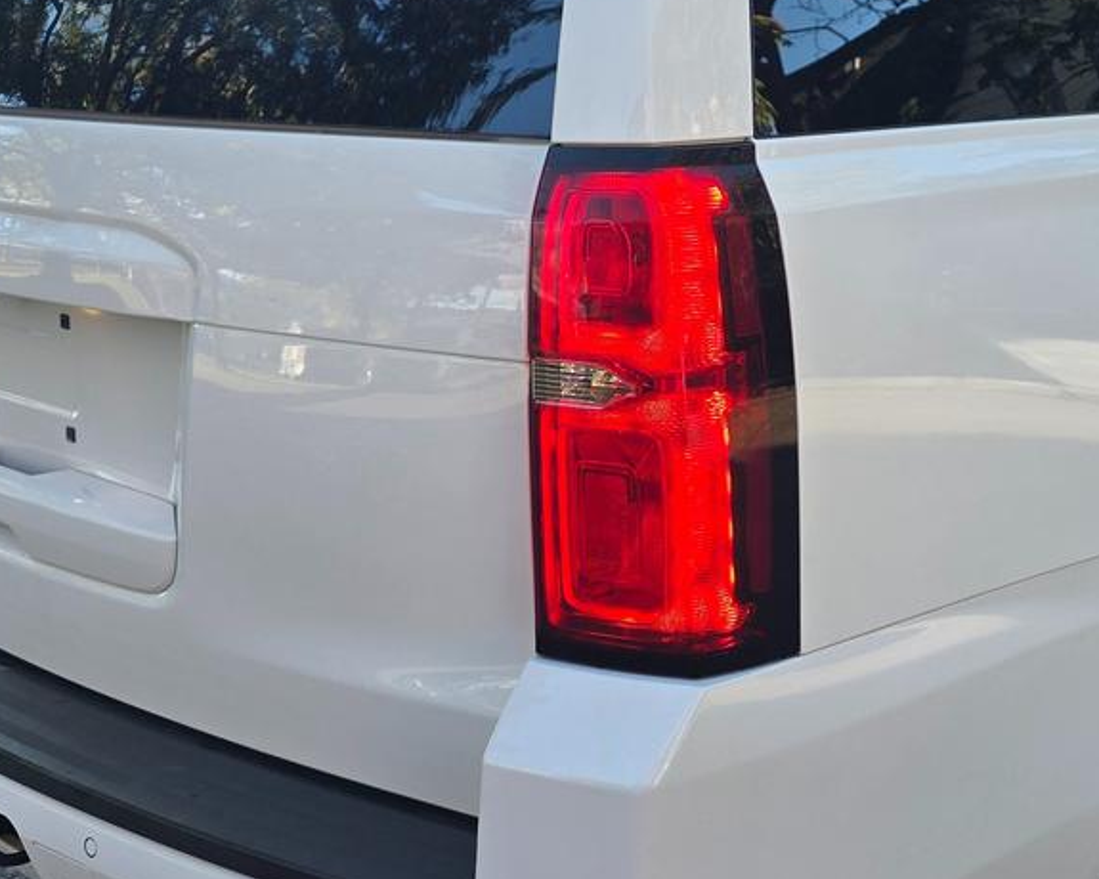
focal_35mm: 50
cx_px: 743
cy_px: 430
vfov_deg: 30.3
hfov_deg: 36.9
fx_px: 1626
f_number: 1.7
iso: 50
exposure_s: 1/359
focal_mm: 6.3
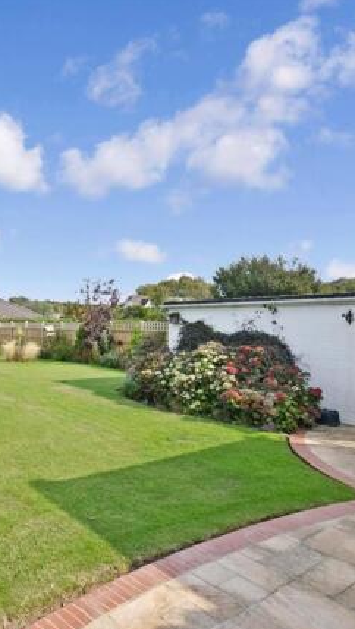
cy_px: 314
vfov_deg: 76.3
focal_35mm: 24
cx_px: 75
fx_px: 401
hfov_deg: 45.5
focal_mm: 10
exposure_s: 1/1000
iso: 500
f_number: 10
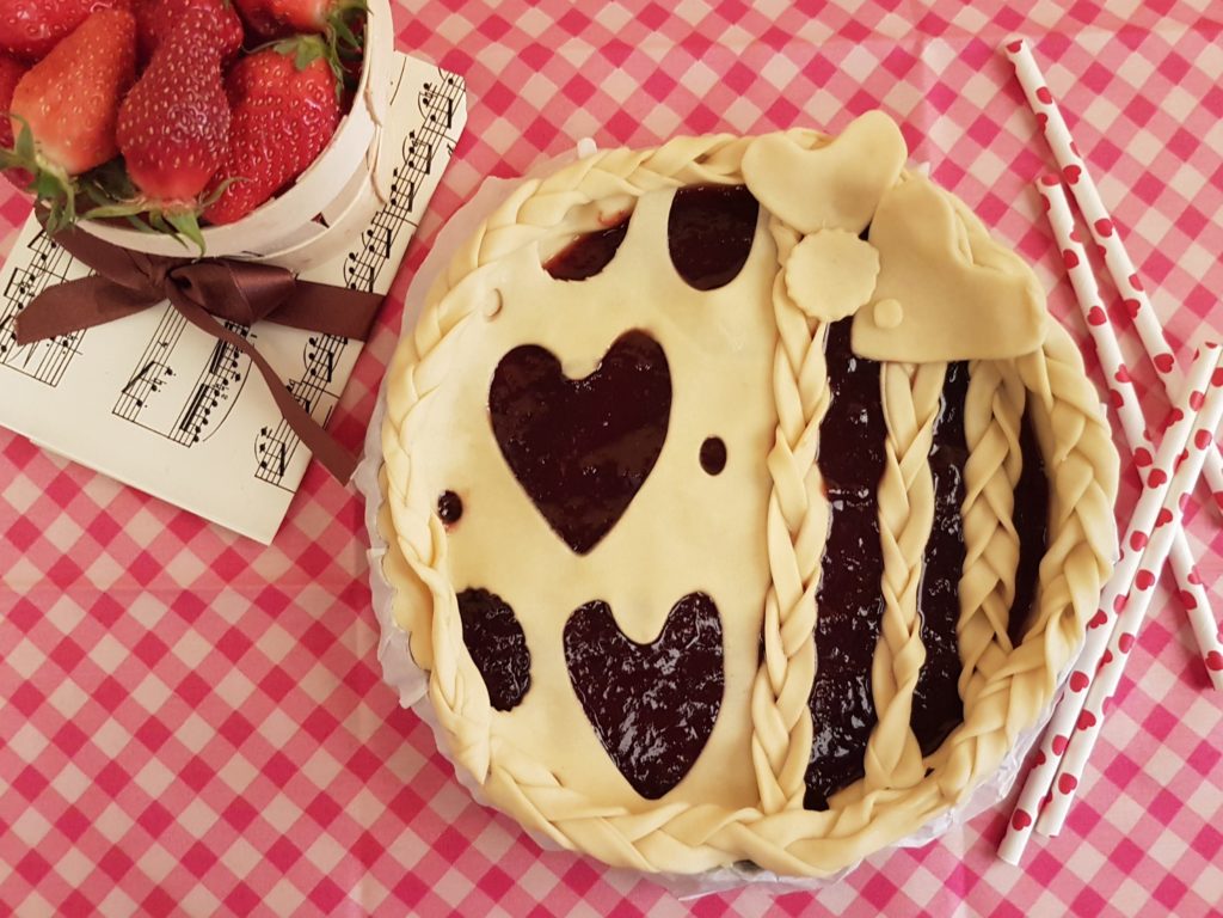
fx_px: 919
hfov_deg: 67.3
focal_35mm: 26
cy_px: 459
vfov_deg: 53.1
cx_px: 612
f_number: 1.7
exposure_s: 1/25
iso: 160
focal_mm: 4.2
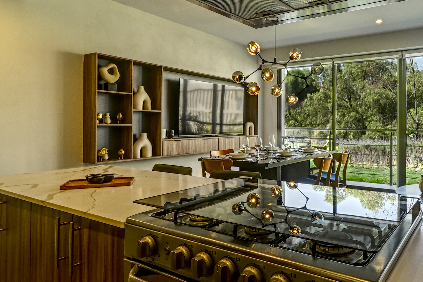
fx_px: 294
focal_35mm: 25
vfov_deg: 51.0
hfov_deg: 69.2
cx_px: 286
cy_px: 116
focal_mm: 10
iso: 320
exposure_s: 1/20
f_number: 10
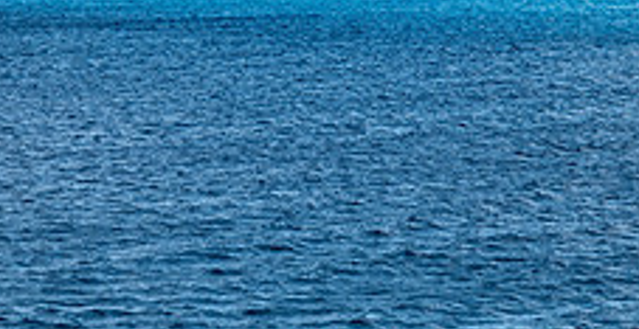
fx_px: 3805
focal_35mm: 229
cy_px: 54
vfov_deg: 5.0
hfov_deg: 9.6
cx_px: 466
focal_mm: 70
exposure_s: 1/125
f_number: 8
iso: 125
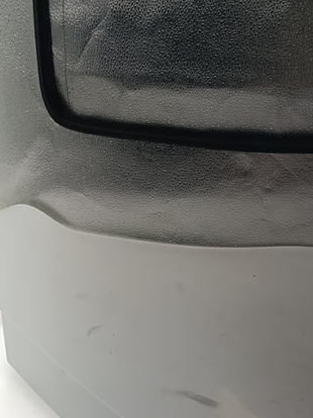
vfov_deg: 50.1
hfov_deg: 38.6
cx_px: 164
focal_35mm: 37
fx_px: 447
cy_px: 184
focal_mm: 4.81
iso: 438
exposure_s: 1/100
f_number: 1.8
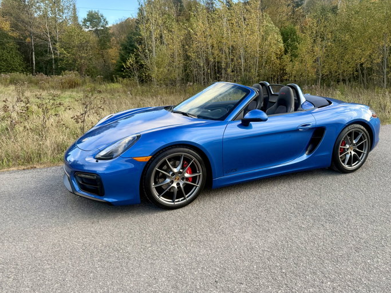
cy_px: 130
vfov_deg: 51.2
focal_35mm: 27
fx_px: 305
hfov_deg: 65.2
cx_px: 215
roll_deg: -0.2
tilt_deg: -6.0
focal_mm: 6.76
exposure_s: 1/517
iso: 100
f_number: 1.78
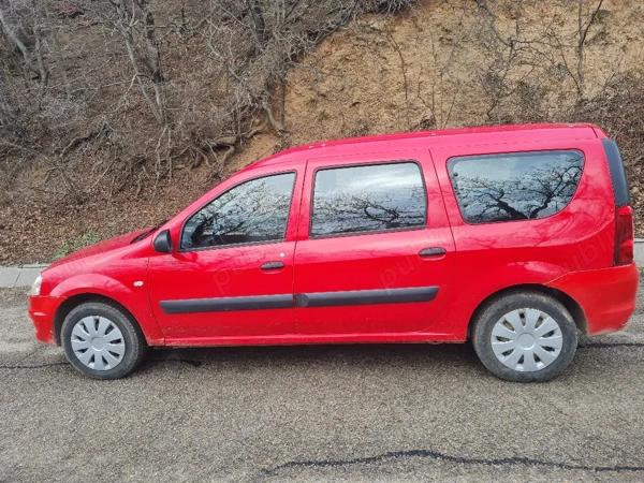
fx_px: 484
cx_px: 322
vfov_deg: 53.1
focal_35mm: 26
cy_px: 242
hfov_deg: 67.3
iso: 50
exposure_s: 1/172
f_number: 1.8
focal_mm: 5.4
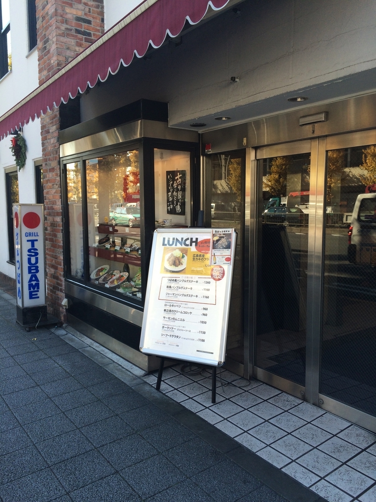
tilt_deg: -7.1
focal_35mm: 29
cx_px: 188
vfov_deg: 61.7
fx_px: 420
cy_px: 251
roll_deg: +0.7
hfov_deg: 48.2
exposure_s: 1/289
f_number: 2.2
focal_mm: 4.15
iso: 32
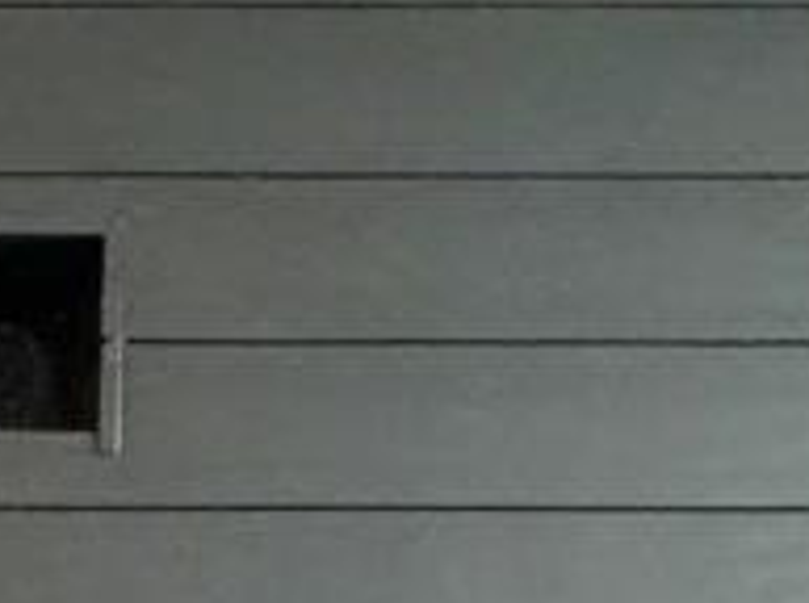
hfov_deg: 15.9
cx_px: -545
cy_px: 1526
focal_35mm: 109
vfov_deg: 11.0
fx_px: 2543
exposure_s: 1/60
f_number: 2.2
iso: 1000
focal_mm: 2.22
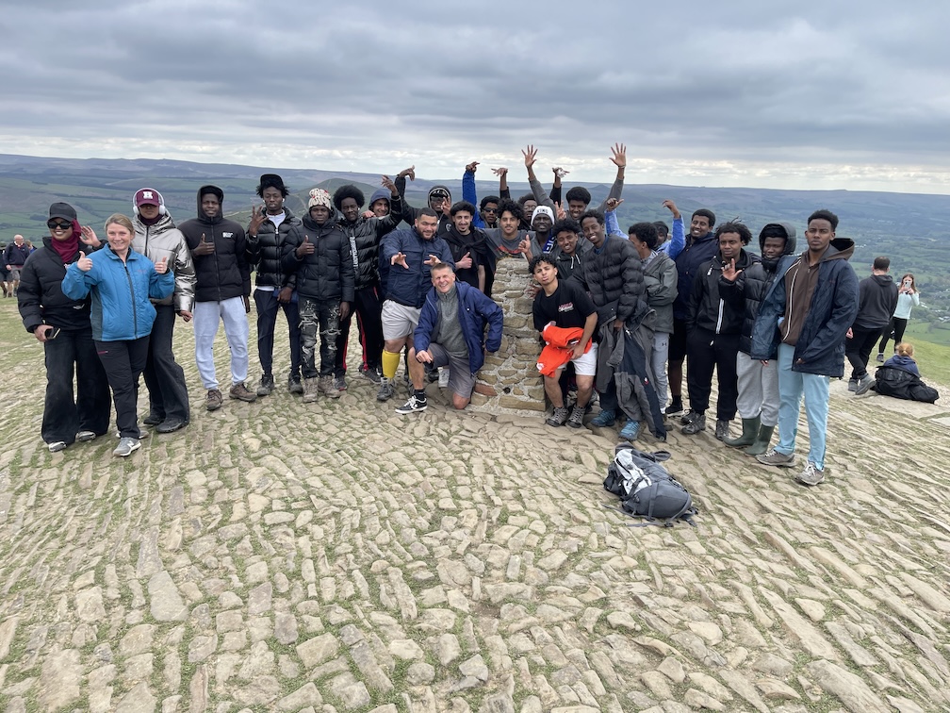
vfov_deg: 54.9
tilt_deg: -15.3
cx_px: 475
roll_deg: -1.6
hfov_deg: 69.4
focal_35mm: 25
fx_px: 686
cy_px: 356
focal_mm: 5.1
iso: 32
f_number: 1.6
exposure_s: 1/818
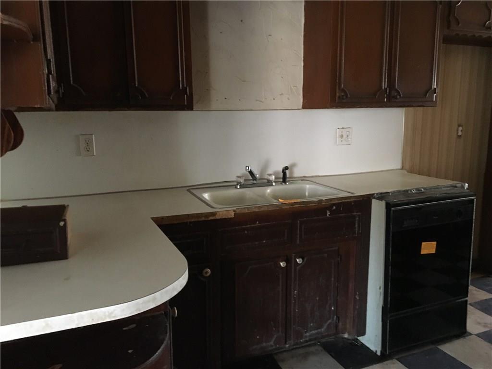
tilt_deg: -10.6
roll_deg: +1.2
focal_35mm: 29
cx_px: 246
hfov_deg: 61.7
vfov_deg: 48.2
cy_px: 184
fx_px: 412
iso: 400
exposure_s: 1/15
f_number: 2.2
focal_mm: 4.15
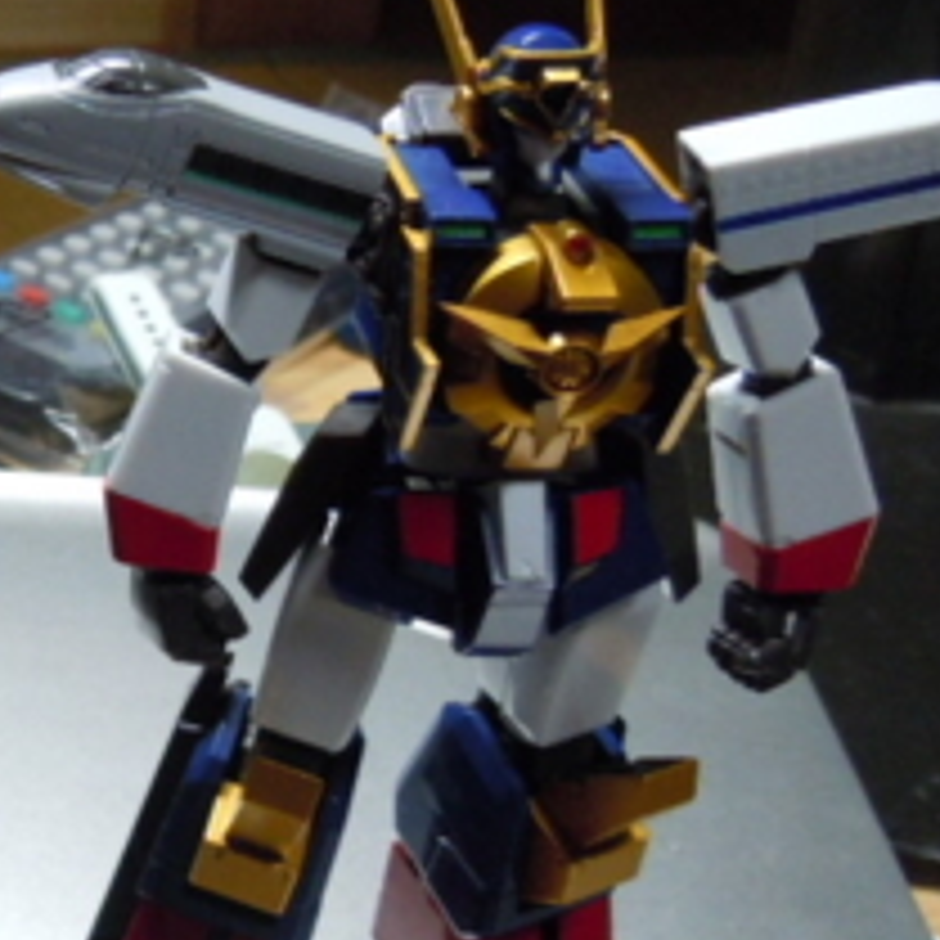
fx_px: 2335
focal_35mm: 76
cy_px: 495
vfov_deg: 22.8
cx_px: -175
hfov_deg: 21.2
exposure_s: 1/50
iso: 400
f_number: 3.5
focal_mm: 5.4
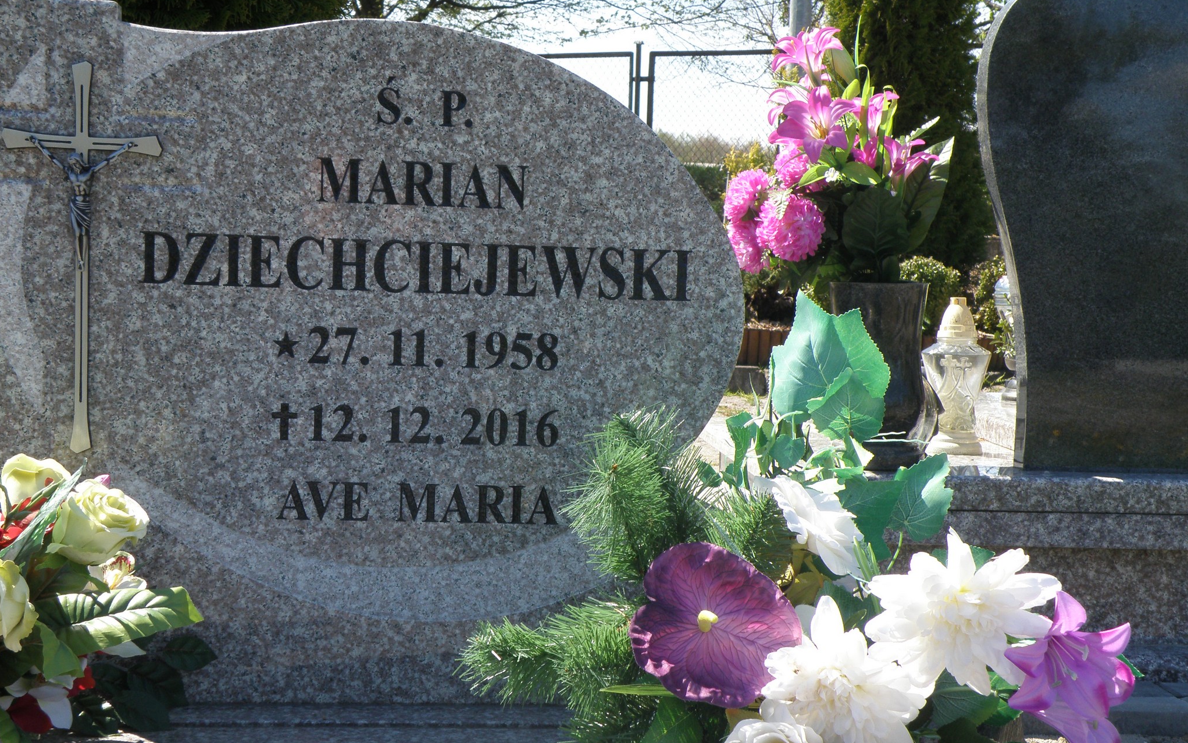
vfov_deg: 19.1
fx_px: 2202
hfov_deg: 30.2
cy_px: 392
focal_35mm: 68
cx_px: 593
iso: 64
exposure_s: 1/160
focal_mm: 11.46
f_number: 5.6
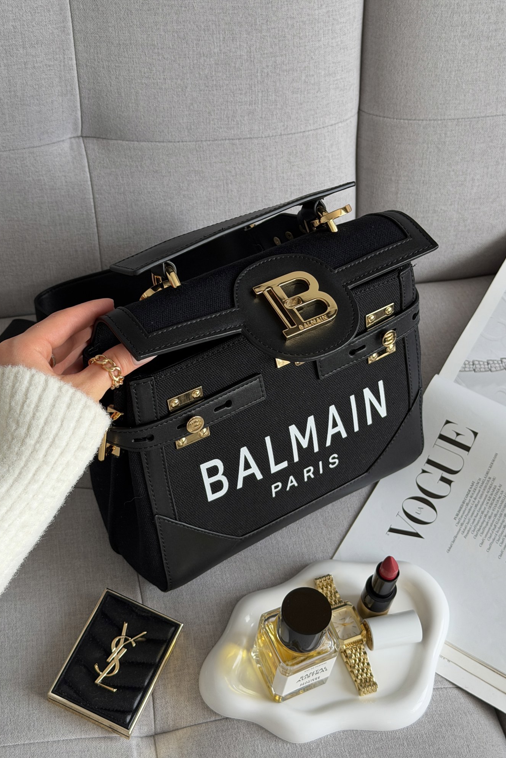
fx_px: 1054
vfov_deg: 39.6
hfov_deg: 27.0
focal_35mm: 50
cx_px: 243
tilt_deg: -53.7
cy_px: 379
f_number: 1.78
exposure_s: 1/166
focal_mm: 6.76
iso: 50
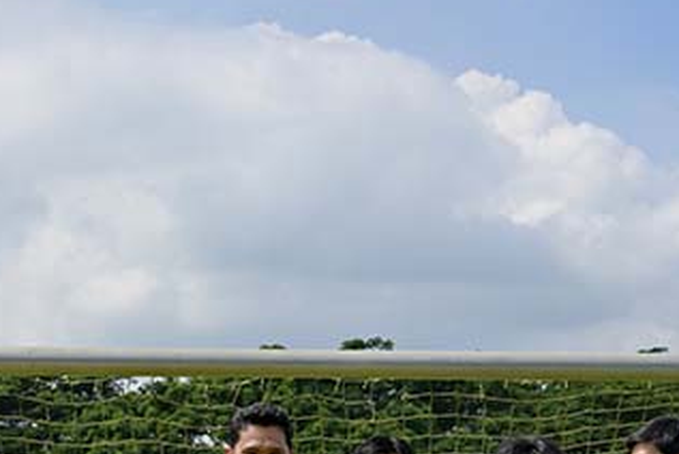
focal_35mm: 127
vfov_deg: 10.6
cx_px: 225
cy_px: 591
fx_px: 2398
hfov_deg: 16.1
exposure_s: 1/640
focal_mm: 42
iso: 280
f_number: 8
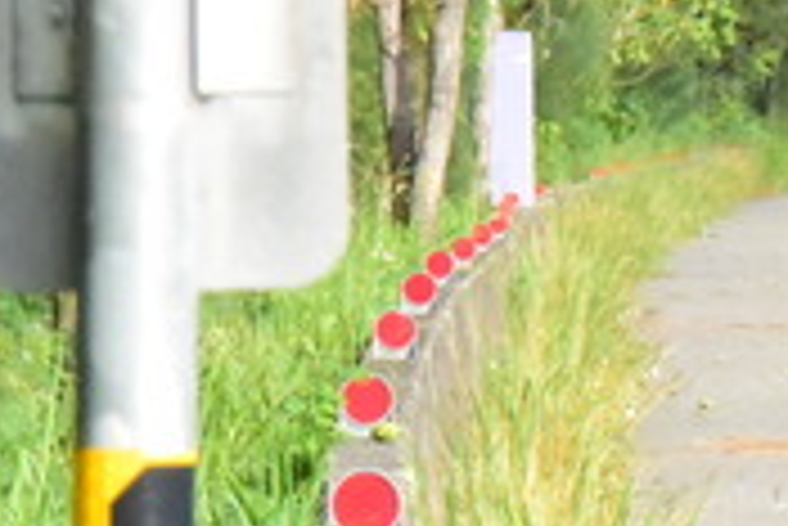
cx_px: 1599
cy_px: 128
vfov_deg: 1.7
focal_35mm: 801
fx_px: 17547
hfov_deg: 2.6
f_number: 18
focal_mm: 180
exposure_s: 1/4000
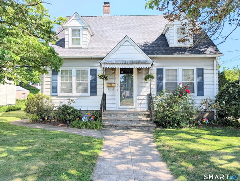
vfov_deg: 57.0
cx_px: 120
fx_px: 167
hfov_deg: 71.5
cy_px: 90
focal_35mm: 24
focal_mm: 6.9
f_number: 1.68
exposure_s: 1/903
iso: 21
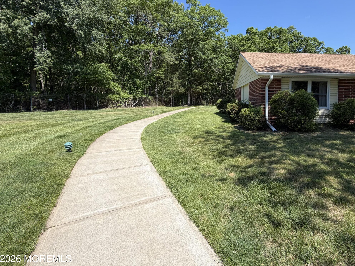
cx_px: 220
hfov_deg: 86.2
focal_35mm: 18
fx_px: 185
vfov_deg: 70.7
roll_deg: +0.0
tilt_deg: +0.0
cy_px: 103
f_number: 2.2
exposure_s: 1/770
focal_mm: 2.22
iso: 32
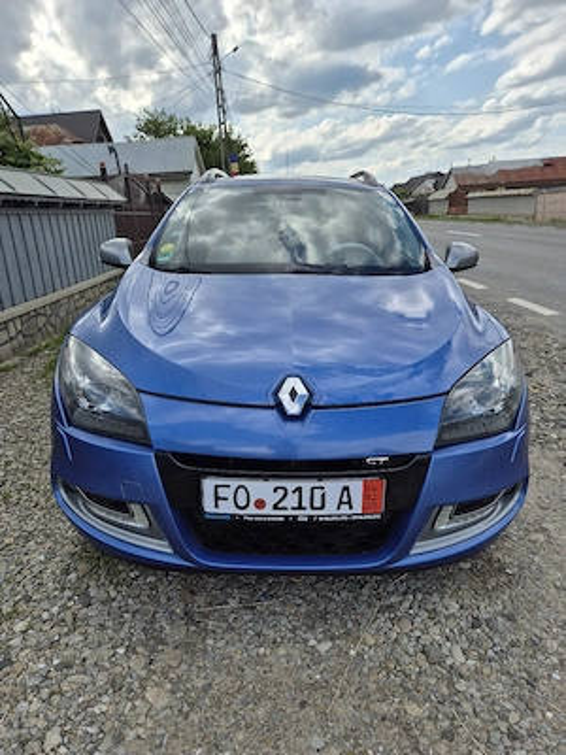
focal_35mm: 23
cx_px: 283
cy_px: 378
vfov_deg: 73.9
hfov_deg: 58.9
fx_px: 501
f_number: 1.8
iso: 25
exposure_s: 1/1667
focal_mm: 5.4
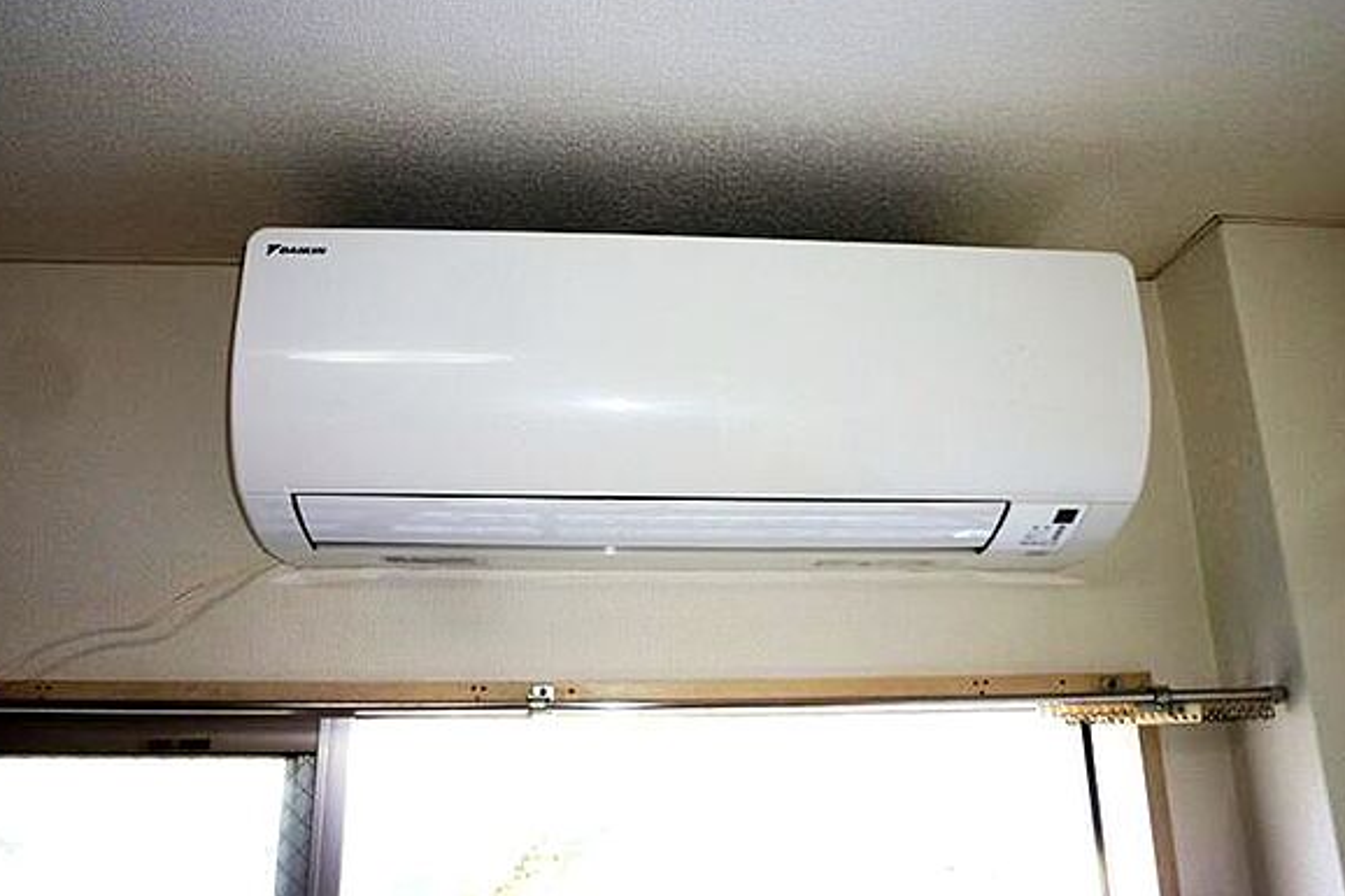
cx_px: 666
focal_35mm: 27
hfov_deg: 67.4
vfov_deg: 47.9
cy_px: 417
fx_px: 1008
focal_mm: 4.5
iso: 100
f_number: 2.8
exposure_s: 1/40
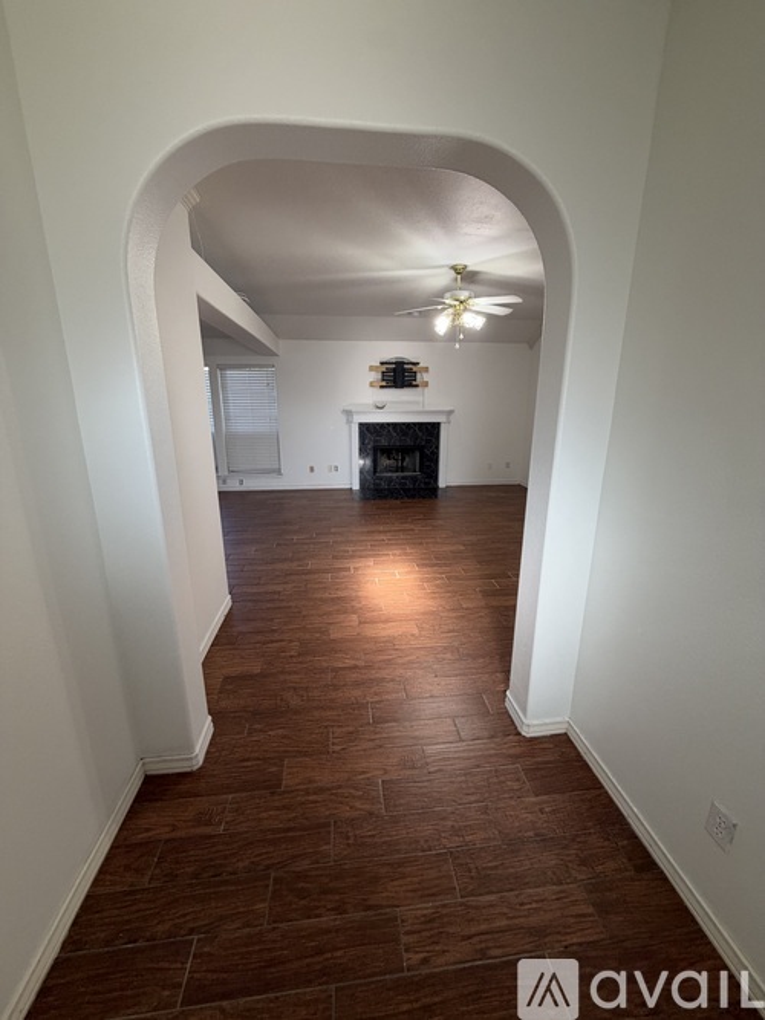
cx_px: 382
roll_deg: +0.7
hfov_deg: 85.7
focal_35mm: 14
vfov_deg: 102.1
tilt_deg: -14.1
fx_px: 413
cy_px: 510
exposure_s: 1/60
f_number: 2.2
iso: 250
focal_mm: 2.22
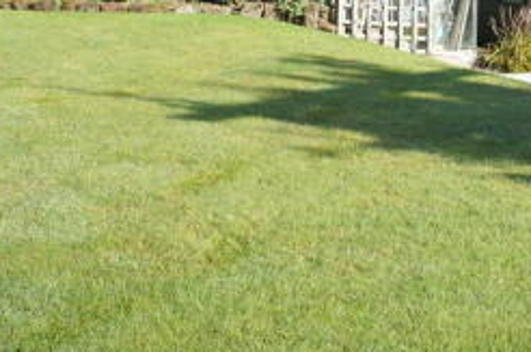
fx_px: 1060
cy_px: -82
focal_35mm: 72
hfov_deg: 26.4
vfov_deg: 17.8
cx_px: 546
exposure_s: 1/160
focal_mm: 18
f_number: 7.1
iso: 200
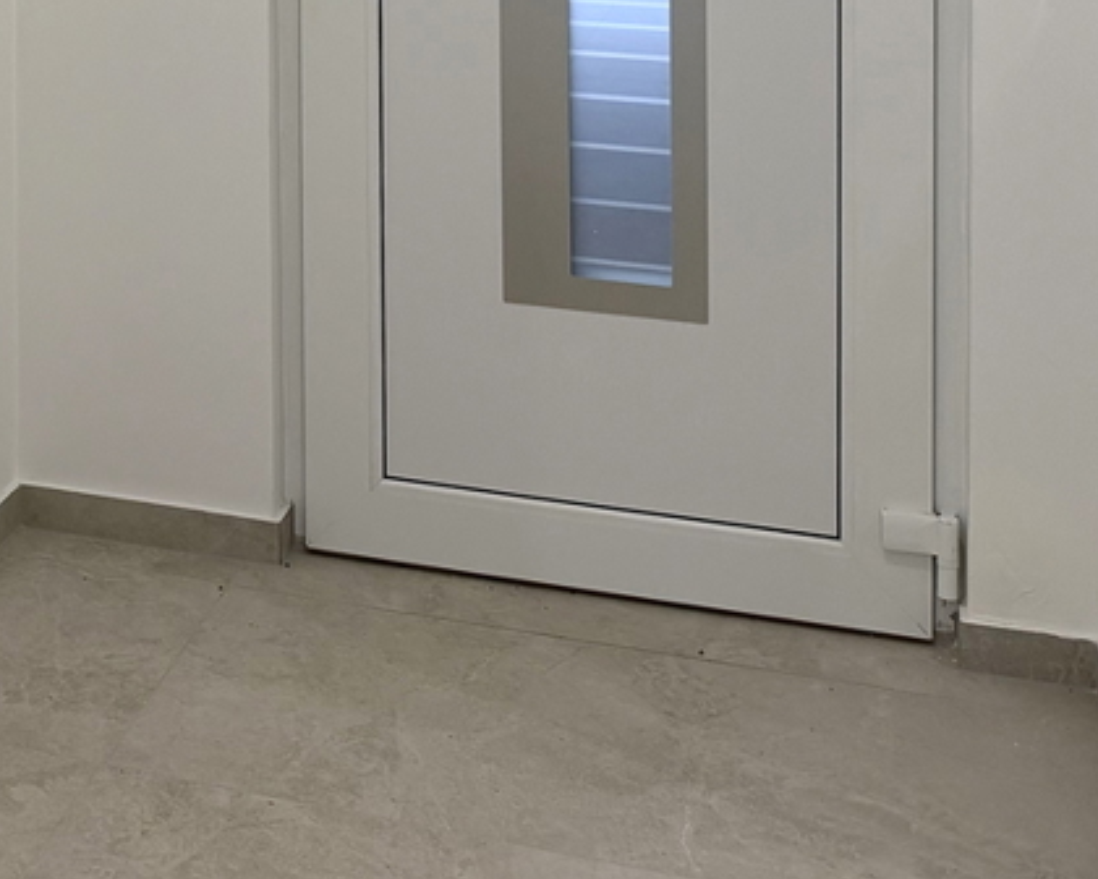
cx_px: -29
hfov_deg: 26.6
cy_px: -293
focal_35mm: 67
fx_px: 2177
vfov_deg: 20.6
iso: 100
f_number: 1.78
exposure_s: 1/100
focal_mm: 6.76
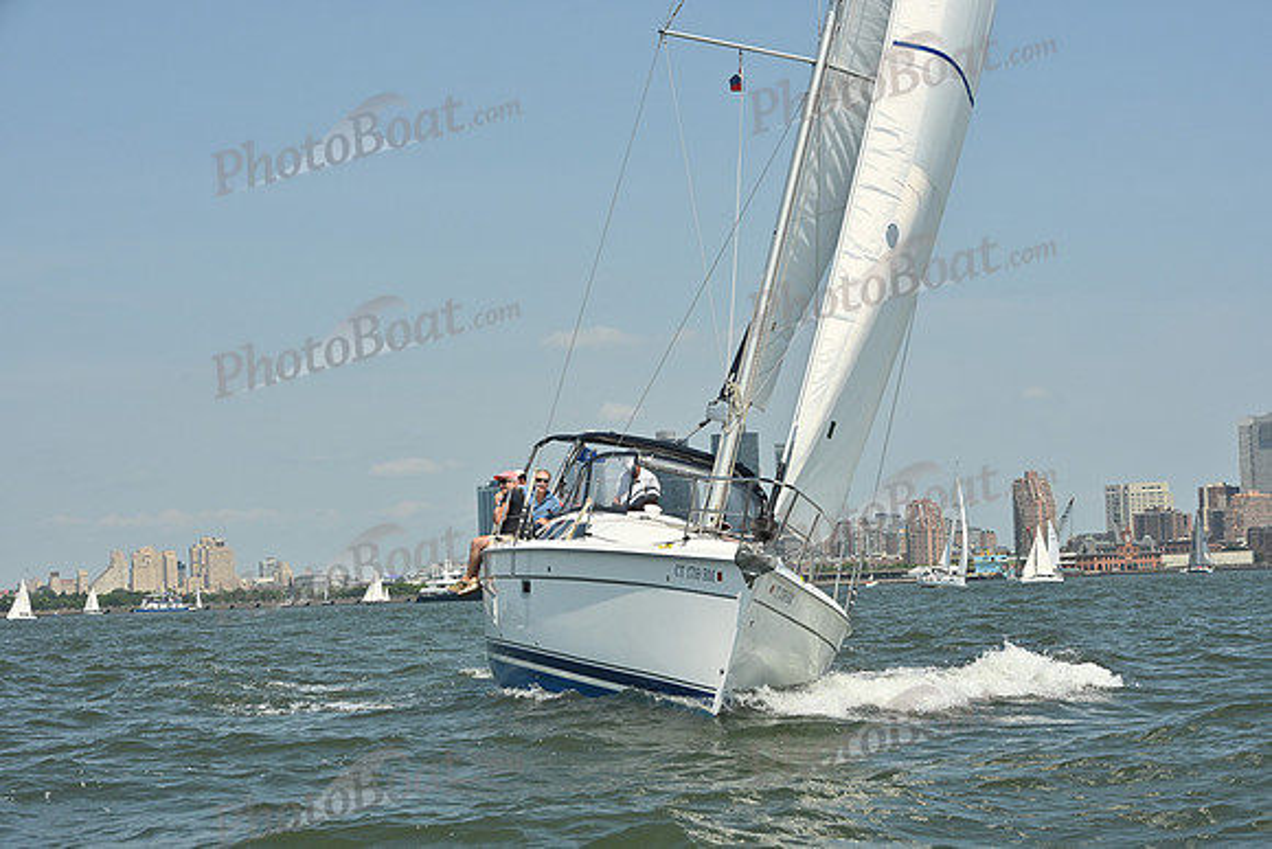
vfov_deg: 17.5
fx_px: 2757
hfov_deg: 26.0
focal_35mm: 78
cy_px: 424
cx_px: 636
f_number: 10
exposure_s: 1/1250
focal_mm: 78
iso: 320
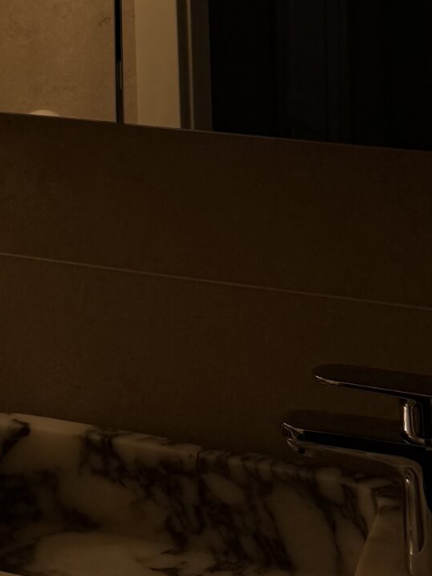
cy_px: -202
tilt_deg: +1.6
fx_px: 1415
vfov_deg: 20.7
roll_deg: -0.5
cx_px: -113
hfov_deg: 16.5
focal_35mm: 85
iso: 64
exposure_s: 1/121
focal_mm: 6.76
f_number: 1.78
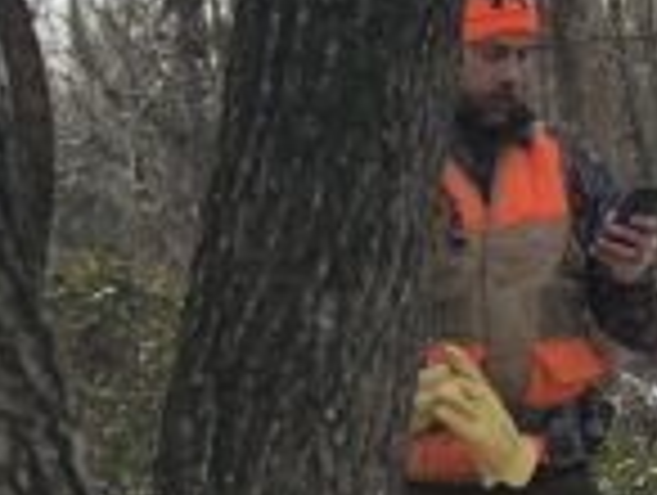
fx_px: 2795
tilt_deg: -3.9
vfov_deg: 10.0
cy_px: 554
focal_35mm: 147
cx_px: 1354
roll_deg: +1.6
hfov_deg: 11.8
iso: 20
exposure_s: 1/287
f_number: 1.8
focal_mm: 3.99
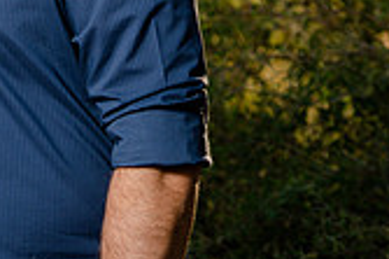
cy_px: -97
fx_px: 5063
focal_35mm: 469
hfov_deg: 4.4
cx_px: 70
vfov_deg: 2.9
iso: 100
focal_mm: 135
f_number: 5
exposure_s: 1/250
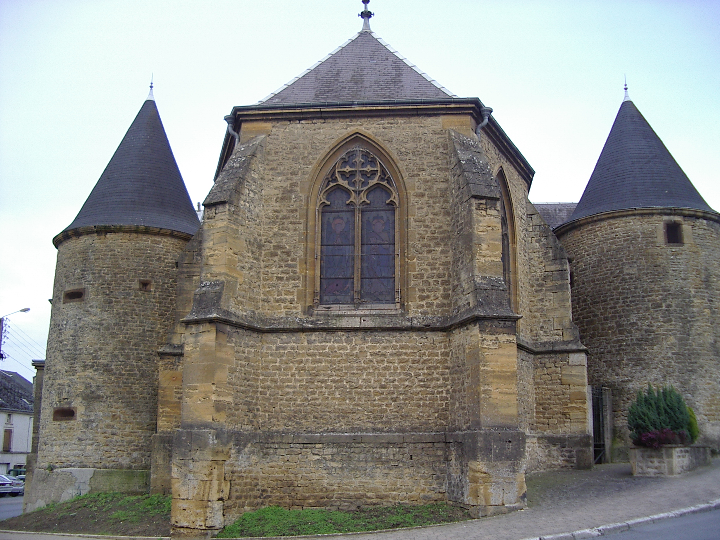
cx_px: 360
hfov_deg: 49.0
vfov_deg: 37.7
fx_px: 790
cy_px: 270
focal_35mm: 38
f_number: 2.6
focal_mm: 5.8
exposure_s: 1/250
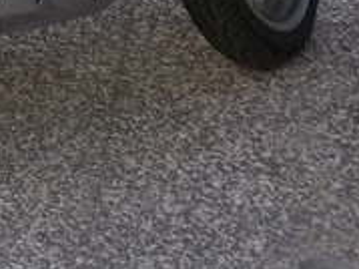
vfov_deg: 10.3
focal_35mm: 134
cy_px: -245
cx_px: -164
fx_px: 1389
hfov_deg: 13.9
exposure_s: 1/160
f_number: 3.3
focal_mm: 4.1
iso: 125
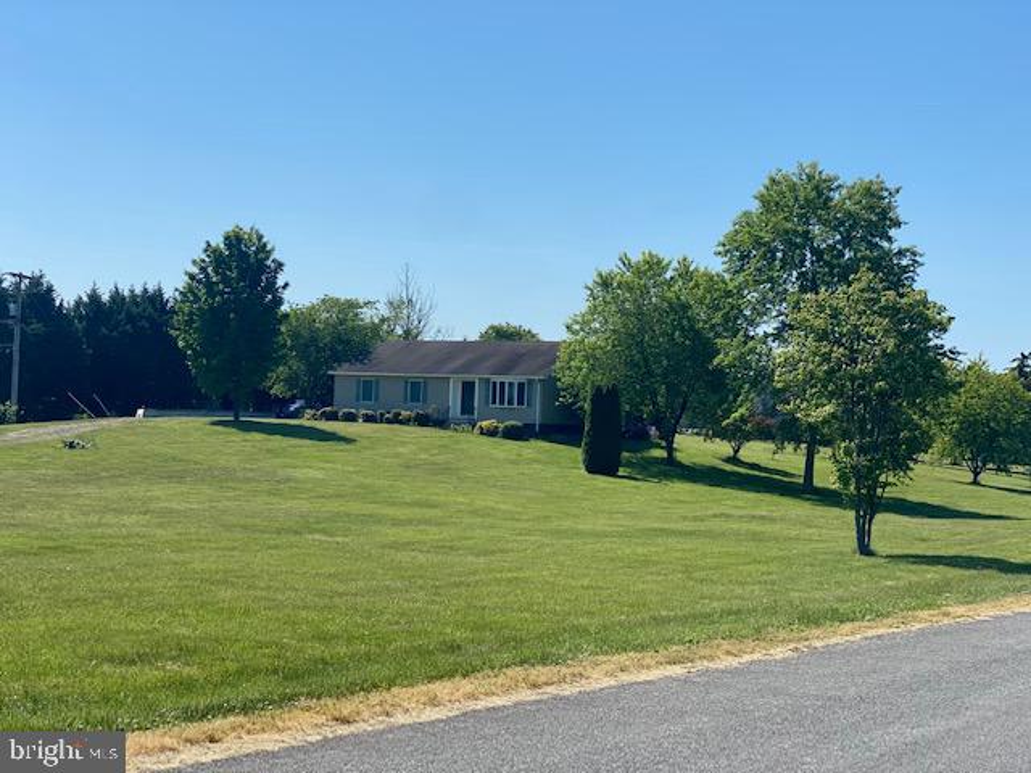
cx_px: 516
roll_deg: -2.2
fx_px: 1549
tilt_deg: +1.1
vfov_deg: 28.0
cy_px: 386
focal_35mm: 52
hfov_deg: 36.8
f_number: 2
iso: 20
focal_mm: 6
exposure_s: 1/1996
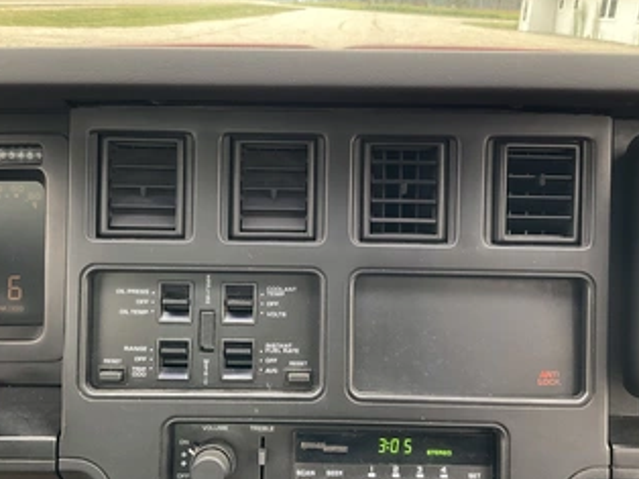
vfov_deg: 38.6
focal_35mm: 37
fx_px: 682
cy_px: 243
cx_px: 313
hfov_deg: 50.2
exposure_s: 1/88
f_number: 1.8
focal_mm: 3
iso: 64
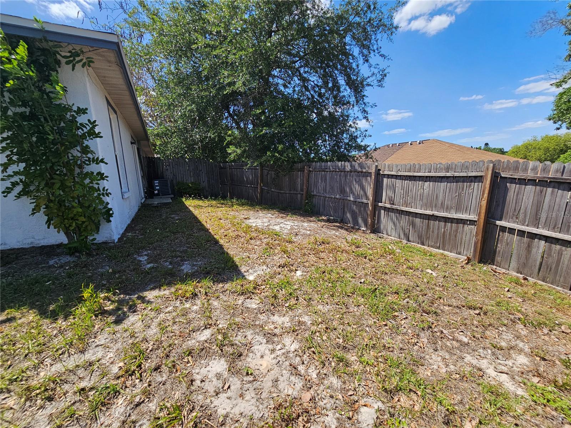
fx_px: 214
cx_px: 286
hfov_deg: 106.2
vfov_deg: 89.9
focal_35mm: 13
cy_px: 214
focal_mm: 2.2
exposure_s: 1/1425
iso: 50
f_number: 2.2
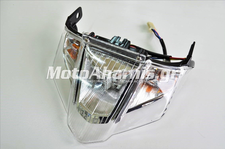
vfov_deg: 39.8
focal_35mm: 33
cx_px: 112
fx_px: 206
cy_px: 74
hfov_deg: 57.3
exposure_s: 1/160
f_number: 7.1
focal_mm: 22
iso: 1600
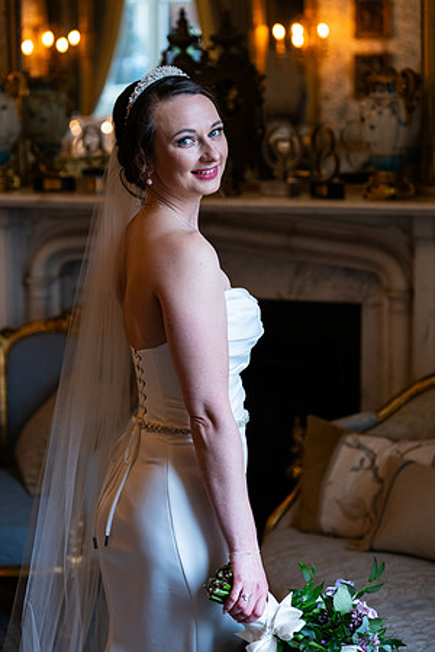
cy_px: 326
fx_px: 1450
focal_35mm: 80
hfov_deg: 17.1
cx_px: 218
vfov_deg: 25.4
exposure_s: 1/160
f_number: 3.5
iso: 400
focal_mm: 80
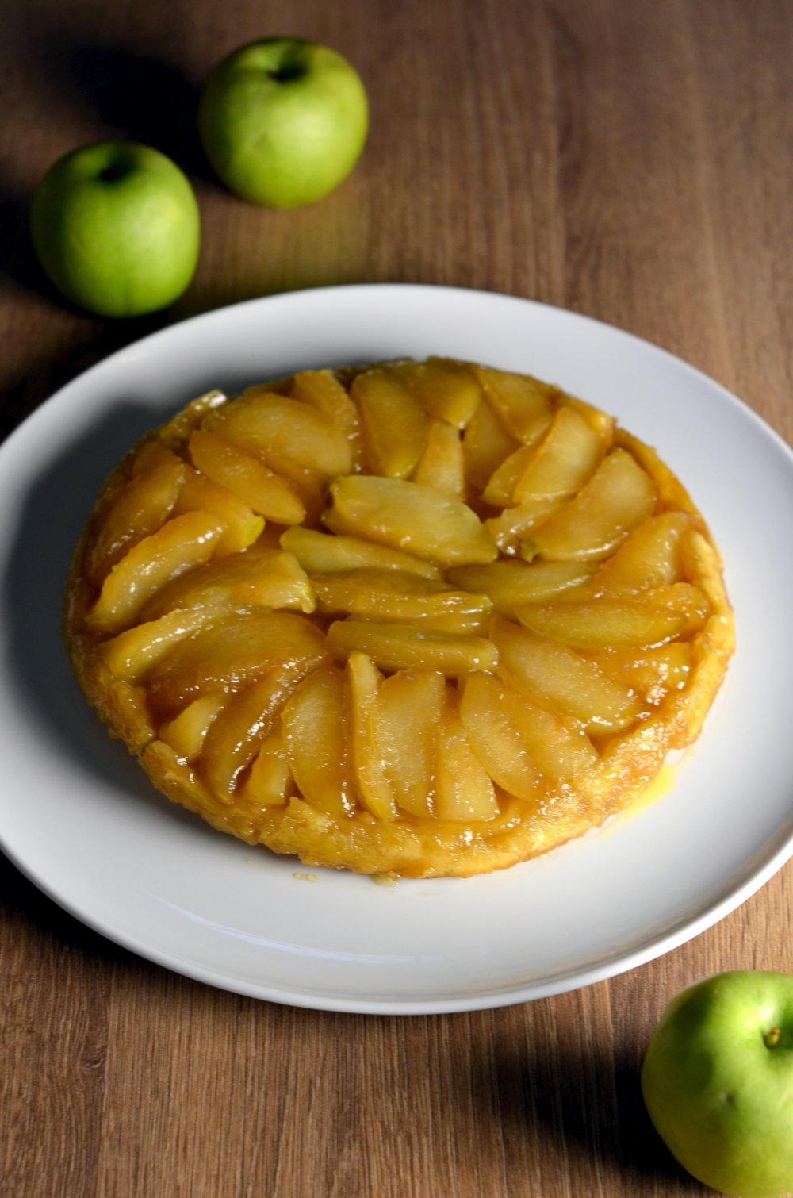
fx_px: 2489
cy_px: 599
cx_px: 396
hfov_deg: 18.1
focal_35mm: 75
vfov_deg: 27.0
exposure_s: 1/60
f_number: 4
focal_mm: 50
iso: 400
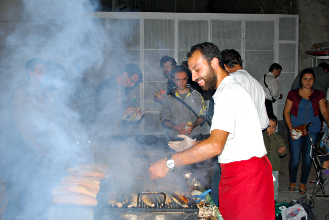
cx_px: 164
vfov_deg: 36.9
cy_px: 110
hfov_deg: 53.1
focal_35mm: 36
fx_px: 329
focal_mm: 24
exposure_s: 1/60
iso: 200
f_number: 4.2
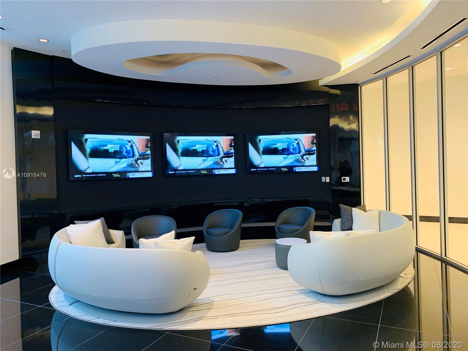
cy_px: 176
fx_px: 352
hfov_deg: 67.3
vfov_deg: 53.1
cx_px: 234
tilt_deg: -0.4
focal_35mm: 26
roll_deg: +1.4
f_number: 1.8
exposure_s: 1/60
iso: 160
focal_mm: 4.25
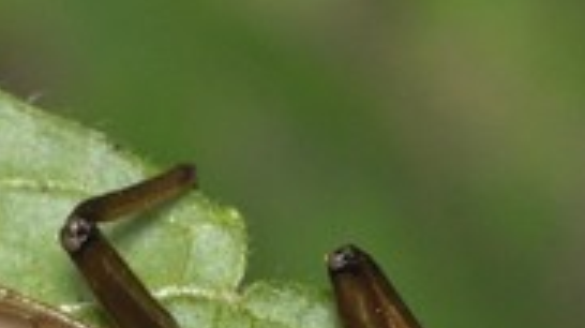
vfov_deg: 1.0
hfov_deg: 1.7
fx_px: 19311
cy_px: 508
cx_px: -61
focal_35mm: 1246
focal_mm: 150
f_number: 10
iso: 400
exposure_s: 1/250
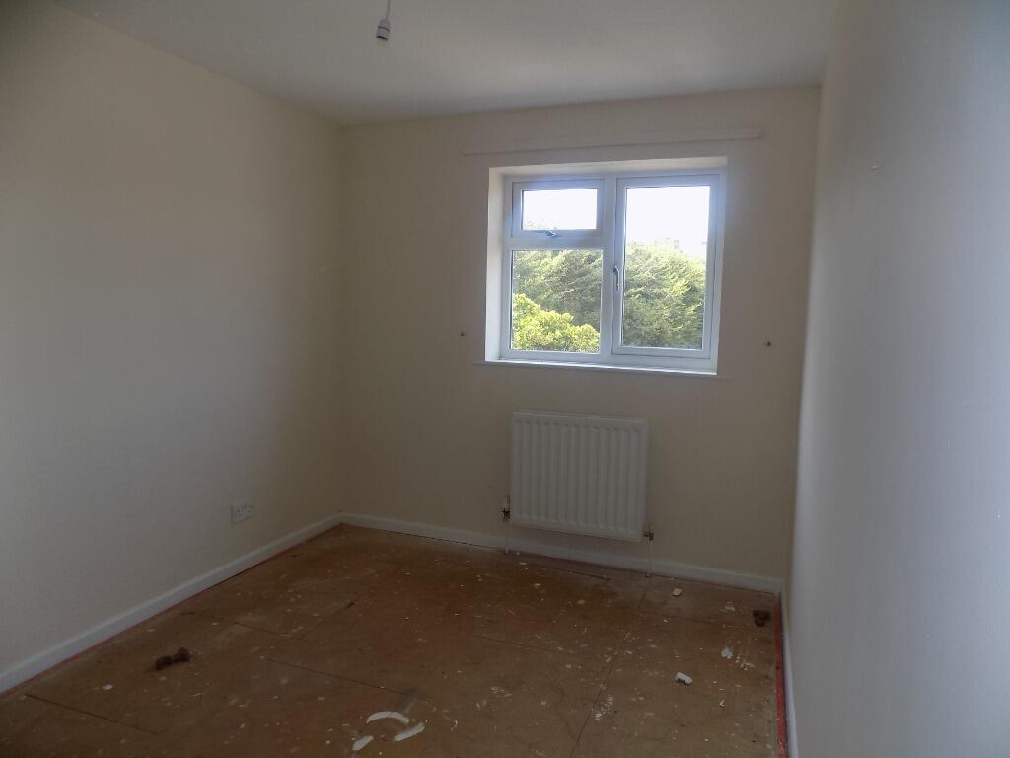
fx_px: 671
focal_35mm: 23
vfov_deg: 58.9
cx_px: 505
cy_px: 379
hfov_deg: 73.9
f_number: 3.1
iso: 80
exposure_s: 1/50
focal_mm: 4
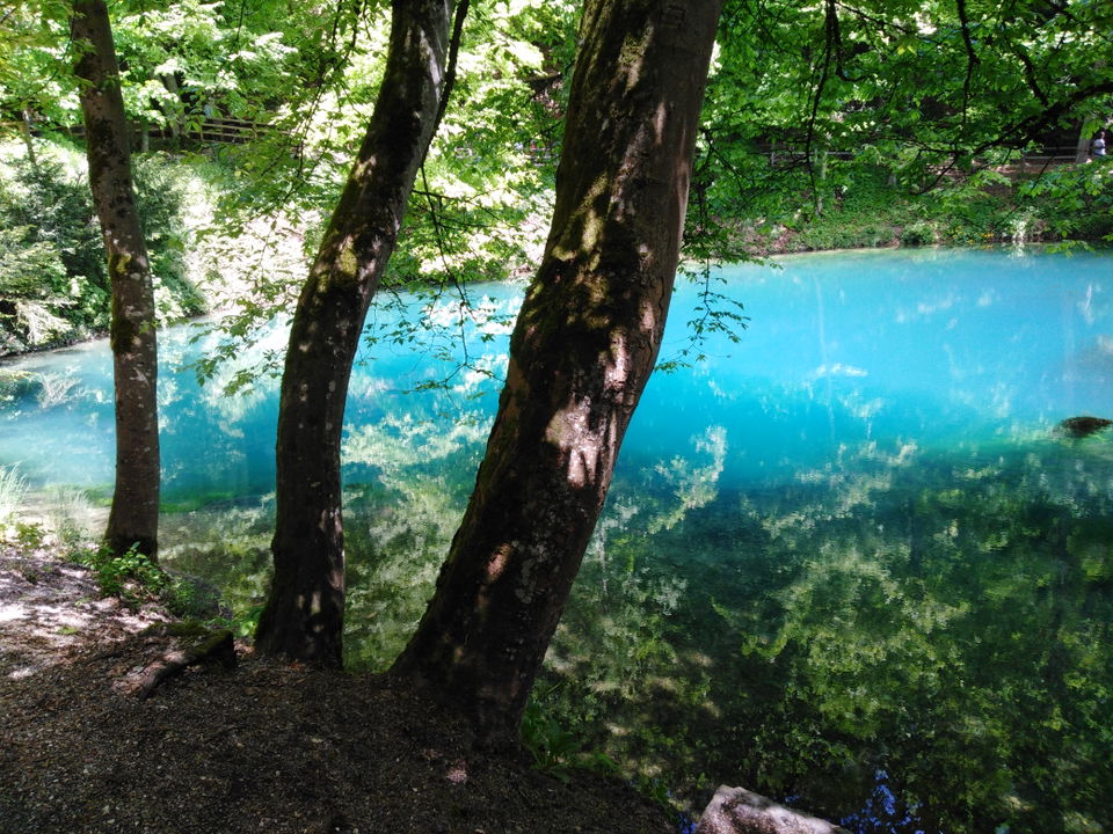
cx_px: 556
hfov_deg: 69.4
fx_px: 804
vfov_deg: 54.9
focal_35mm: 25
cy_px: 417
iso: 119
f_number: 2.2
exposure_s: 1/120
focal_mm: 3.37
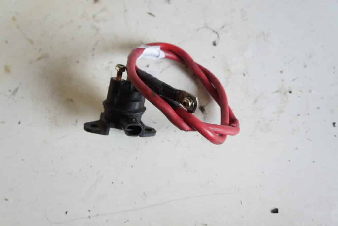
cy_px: 113
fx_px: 310
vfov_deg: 40.0
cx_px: 169
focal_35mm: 33
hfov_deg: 57.2
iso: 320
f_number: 4
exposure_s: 1/60
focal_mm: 22
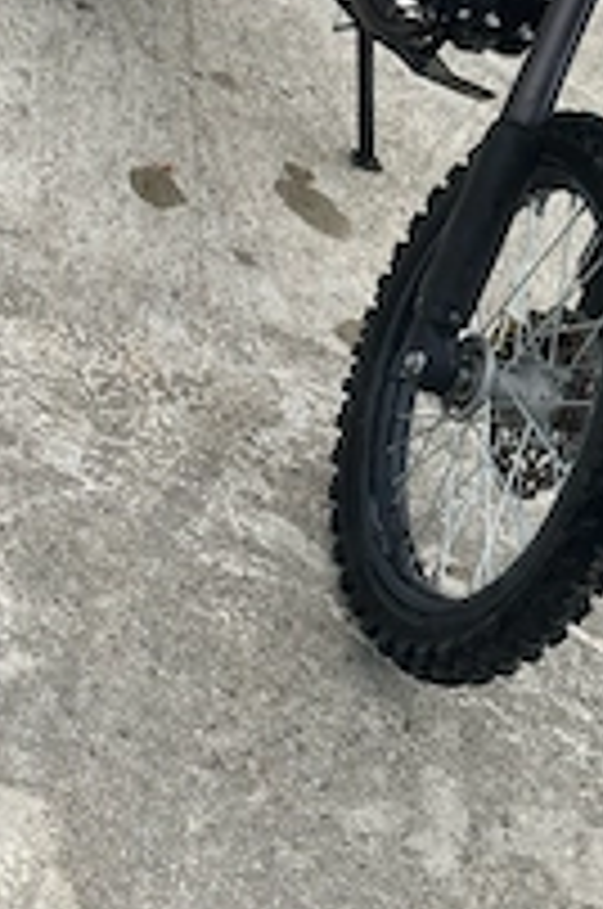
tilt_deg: -25.3
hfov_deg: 13.7
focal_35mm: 99
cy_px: 36
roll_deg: -23.7
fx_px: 2496
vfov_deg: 20.1
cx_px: 526
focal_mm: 6.86
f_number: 1.78
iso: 64
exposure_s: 1/293
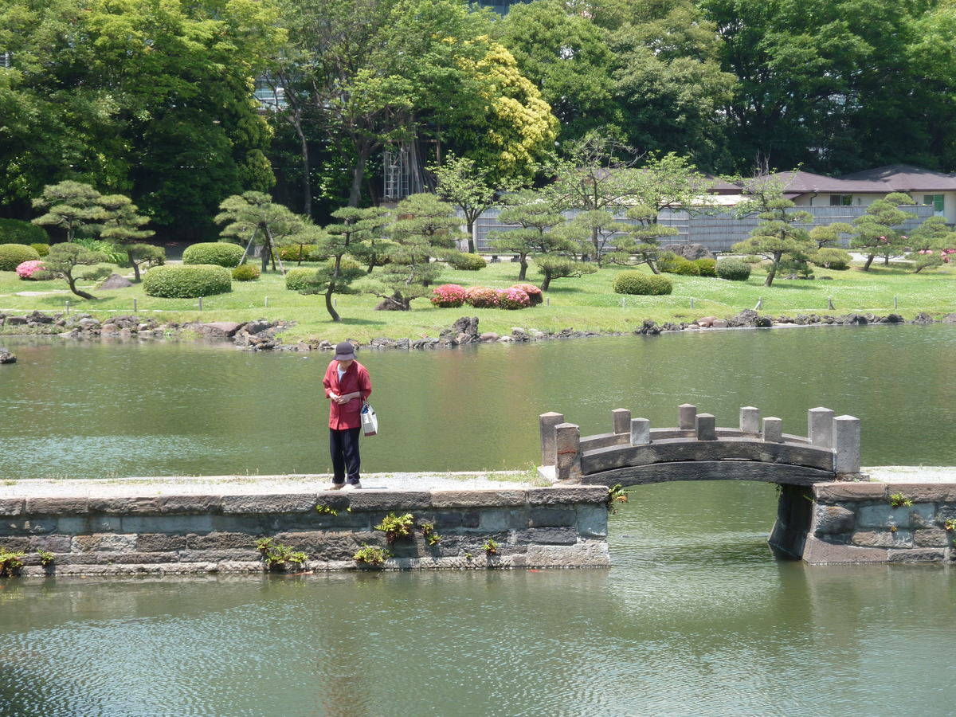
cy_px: 358
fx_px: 3066
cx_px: 478
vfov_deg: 13.3
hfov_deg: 17.7
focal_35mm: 111
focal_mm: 18.2
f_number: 4.4
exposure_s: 1/160
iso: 80
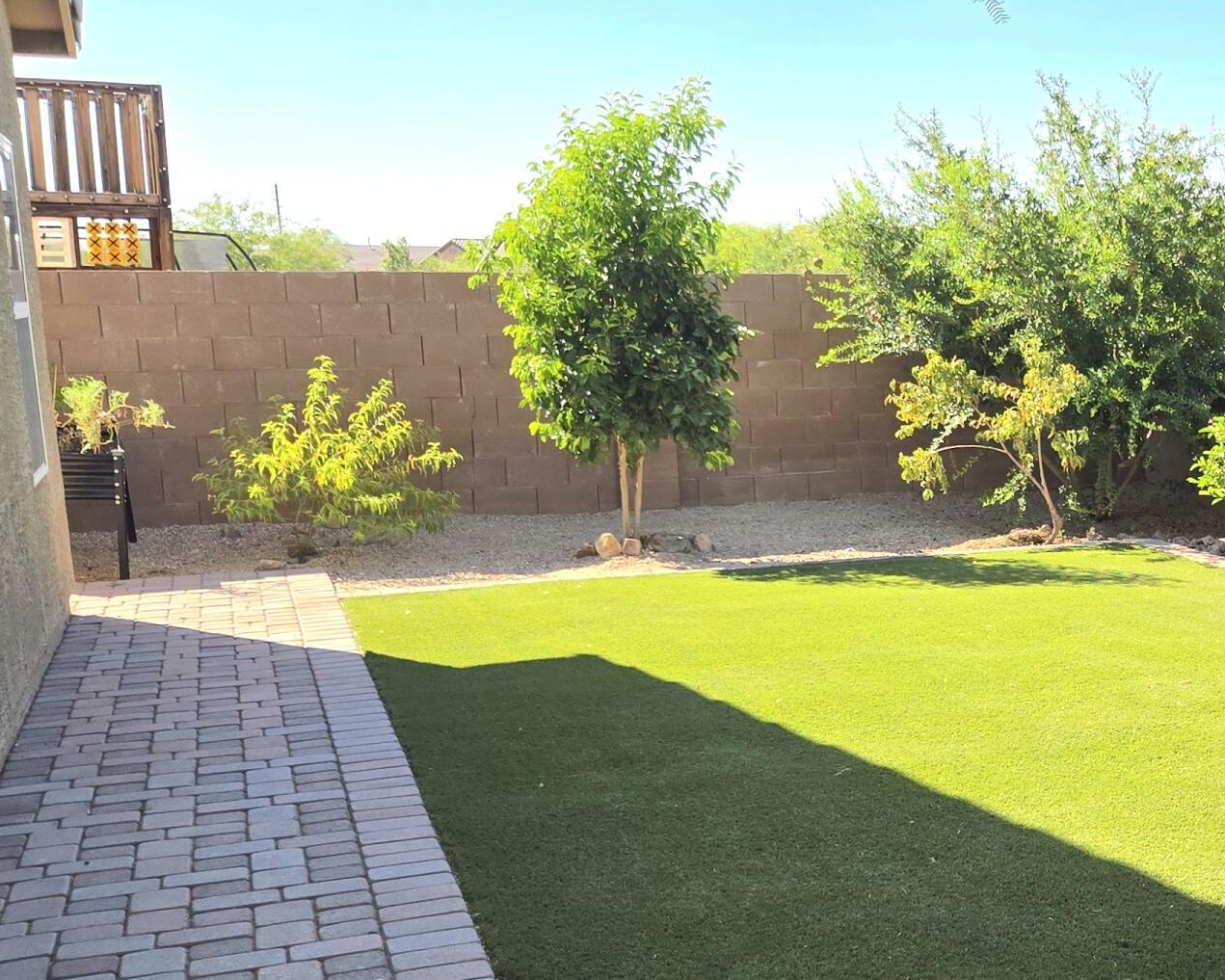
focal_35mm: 53
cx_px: 1285
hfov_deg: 32.0
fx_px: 1922
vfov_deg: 28.5
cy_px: 587
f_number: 1.8
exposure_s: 1/1228
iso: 25
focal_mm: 5.4
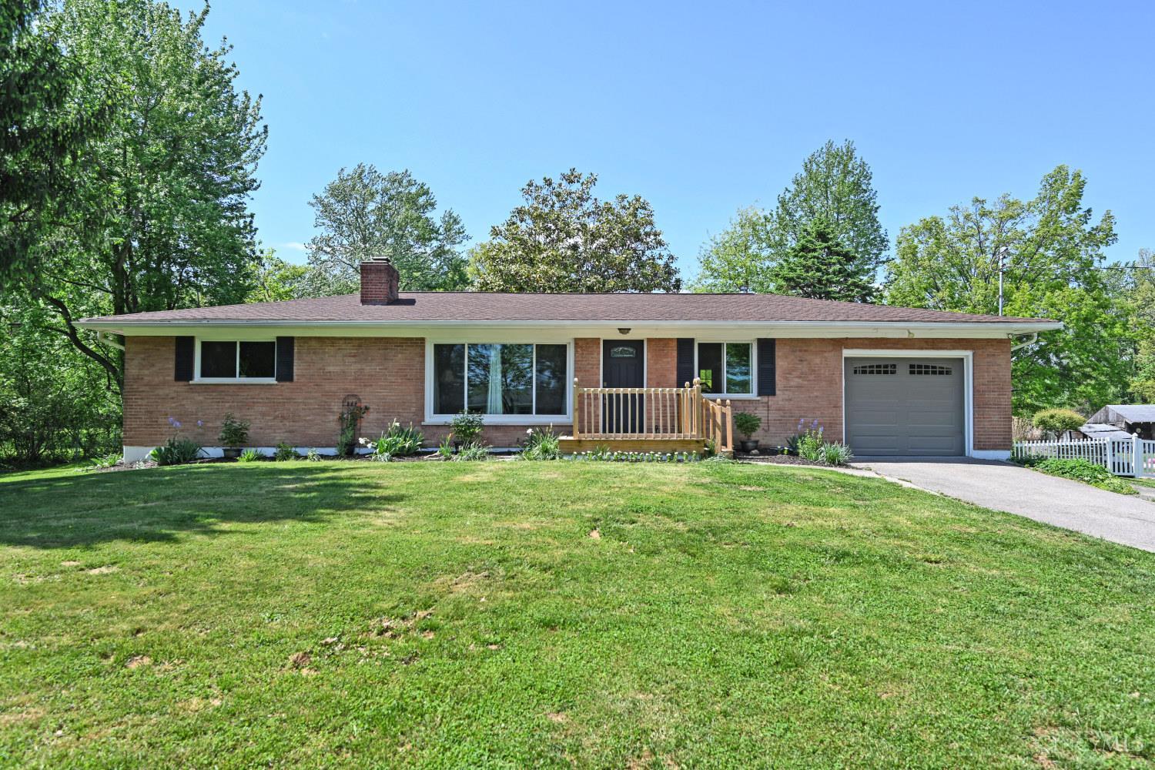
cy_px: 385
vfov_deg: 56.1
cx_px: 578
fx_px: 722
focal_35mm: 22
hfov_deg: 77.3
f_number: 6.3
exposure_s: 1/320
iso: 100
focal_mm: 22.5
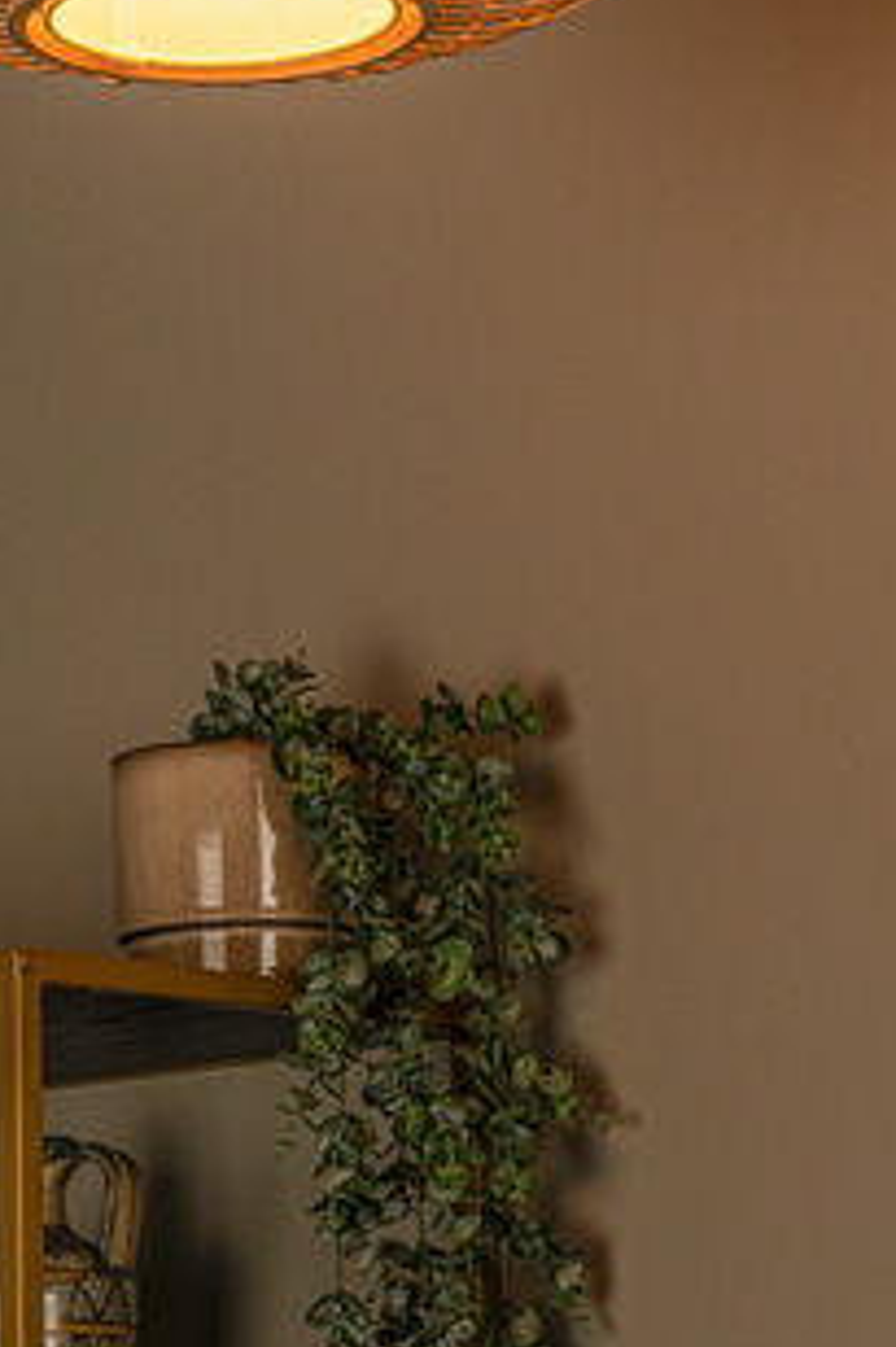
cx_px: 326
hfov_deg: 9.9
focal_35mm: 138
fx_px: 5157
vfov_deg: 14.8
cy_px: 249
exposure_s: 1/8
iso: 400
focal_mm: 50
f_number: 18
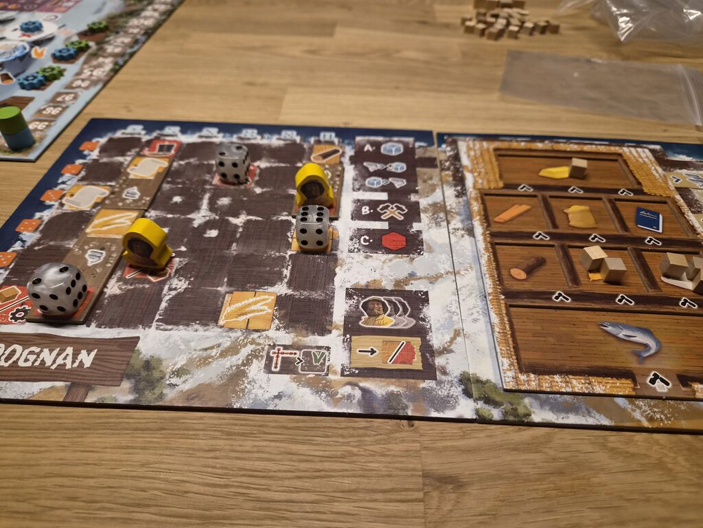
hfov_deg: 73.9
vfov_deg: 58.9
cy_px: 264
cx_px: 352
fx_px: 467
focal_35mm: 23
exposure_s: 1/100
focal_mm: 5.4
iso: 250
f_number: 1.8
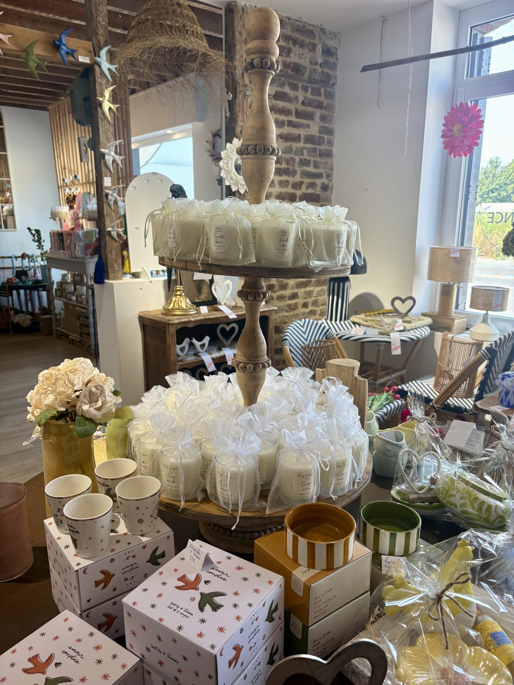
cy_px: 342
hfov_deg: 53.1
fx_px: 515
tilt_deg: -12.6
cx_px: 257
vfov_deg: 67.3
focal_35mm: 26
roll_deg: +0.0
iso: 50
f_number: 1.6
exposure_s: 1/100
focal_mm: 5.96
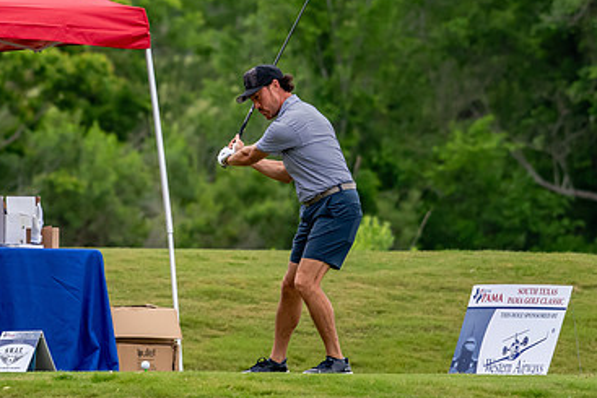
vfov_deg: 2.0
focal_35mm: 687
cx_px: 213
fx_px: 11397
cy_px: 136
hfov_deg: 3.0
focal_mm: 290
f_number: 5.6
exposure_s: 1/2000
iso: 1400
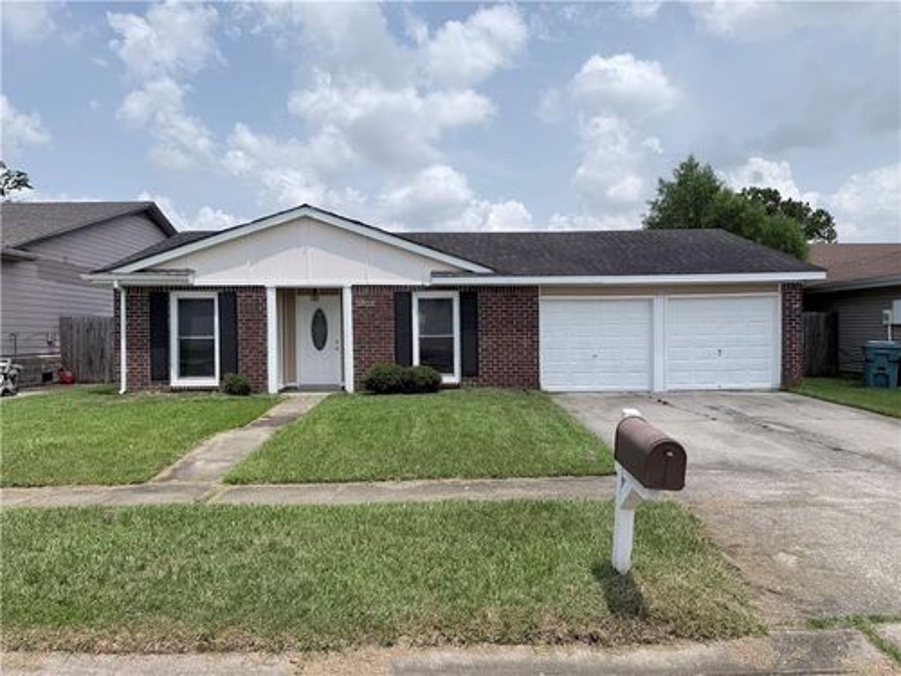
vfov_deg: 56.8
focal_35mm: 24
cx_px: 450
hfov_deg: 71.6
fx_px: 625
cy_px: 338
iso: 80
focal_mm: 6.76
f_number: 1.78
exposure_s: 1/8130
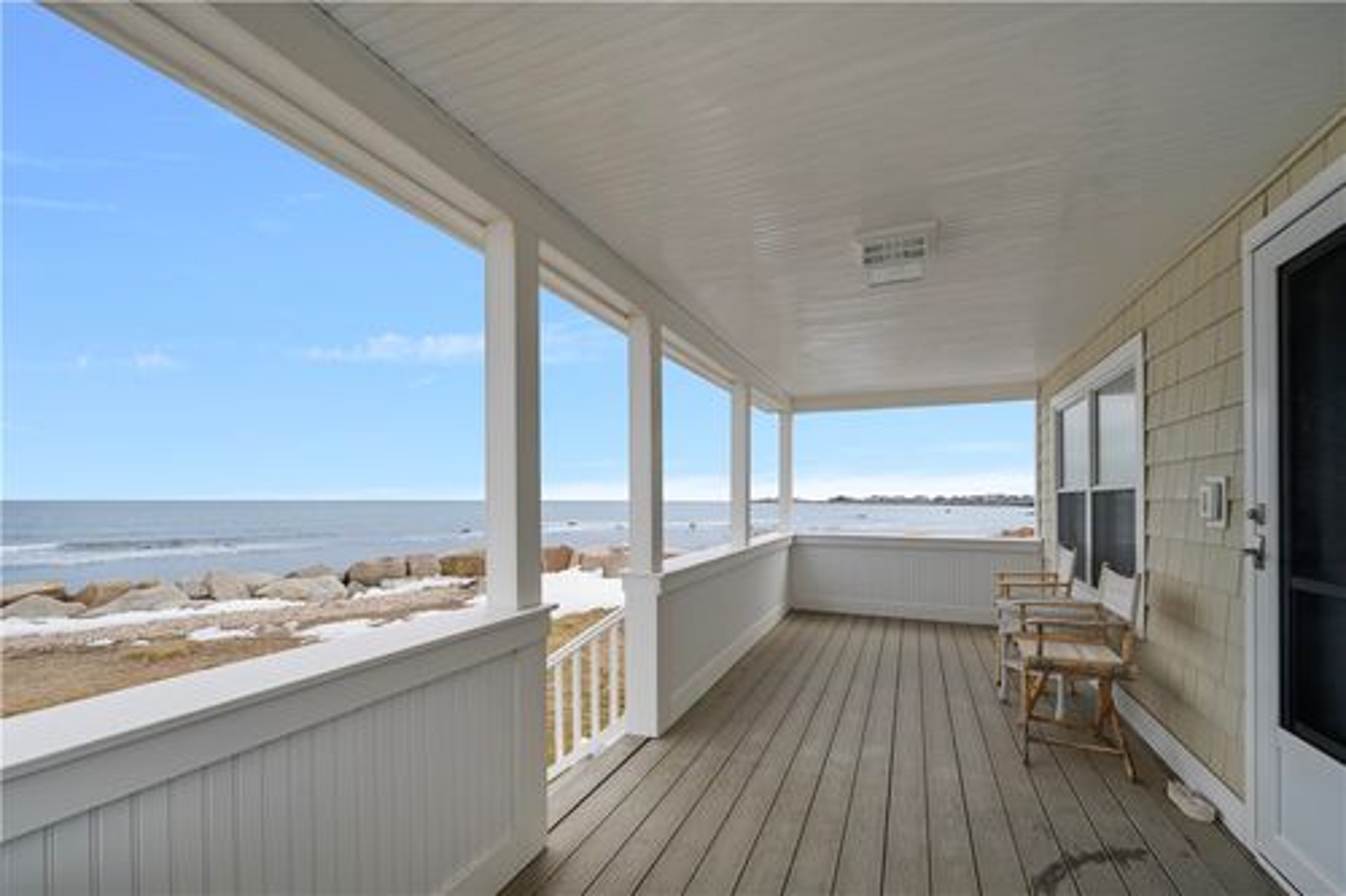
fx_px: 523
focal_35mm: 14
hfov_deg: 104.3
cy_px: 448
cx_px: 673
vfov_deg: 81.2
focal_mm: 14
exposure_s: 1/250
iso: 640
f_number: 7.1
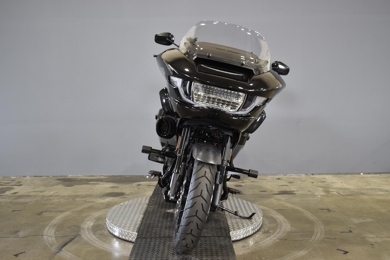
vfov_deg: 33.0
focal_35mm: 40
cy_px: 130
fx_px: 439
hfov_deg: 47.9
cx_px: 195
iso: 400
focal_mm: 27
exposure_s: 1/20
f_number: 4
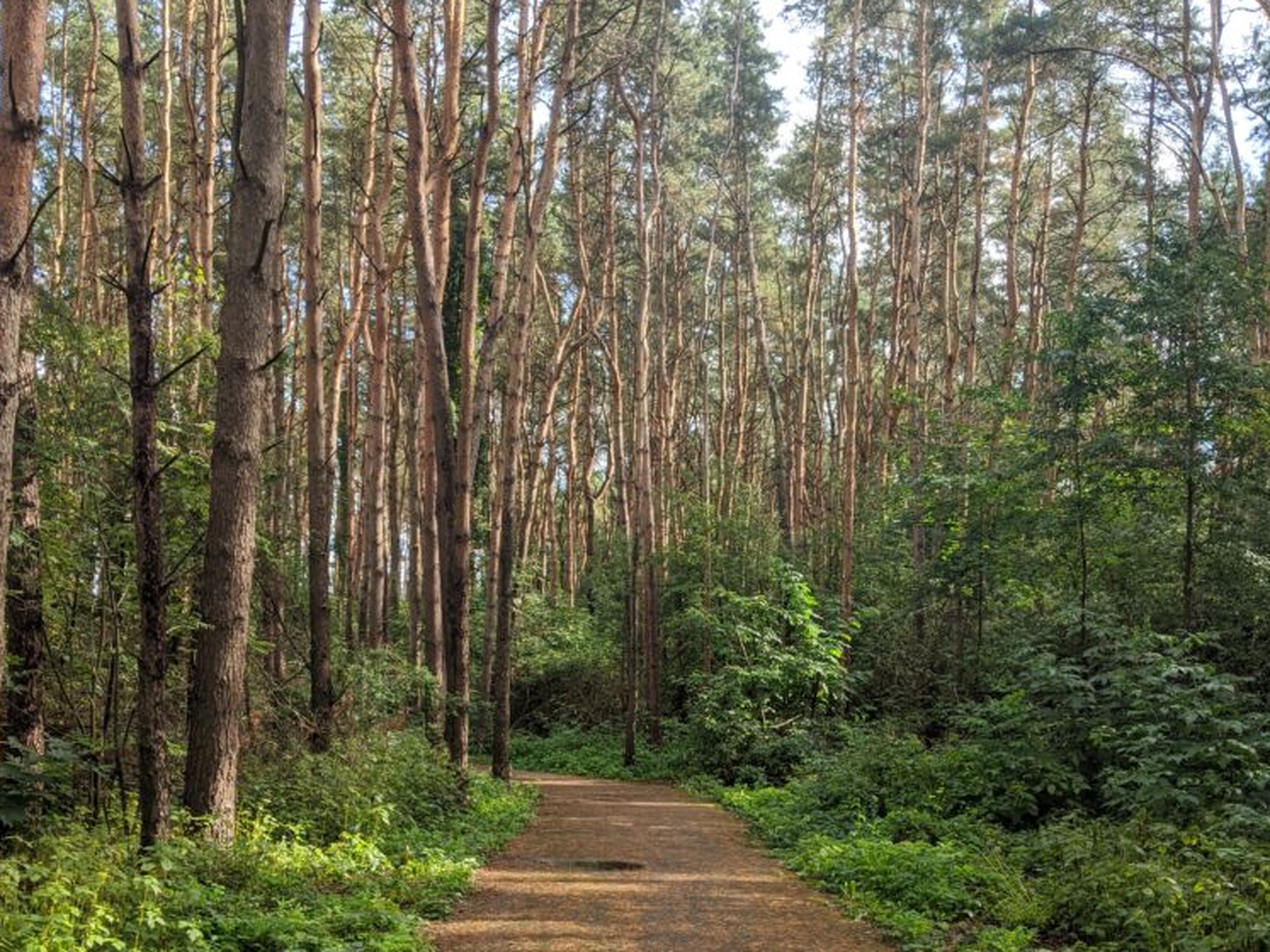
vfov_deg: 37.7
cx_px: 634
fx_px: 1357
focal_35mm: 37
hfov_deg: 50.1
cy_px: 711
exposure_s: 1/835
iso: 44
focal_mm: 4.44
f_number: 1.8
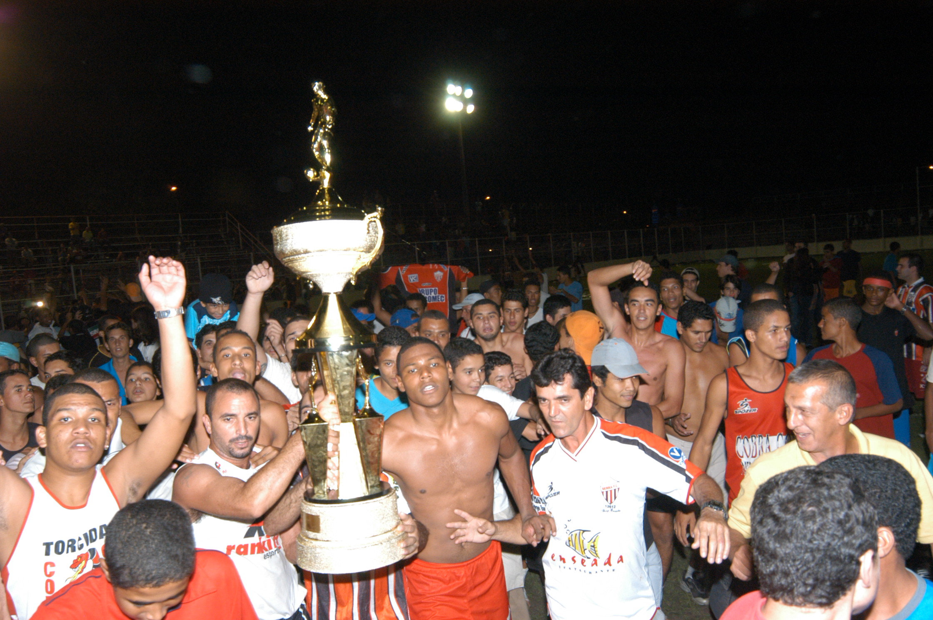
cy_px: 310
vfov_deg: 47.8
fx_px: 699
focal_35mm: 27
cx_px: 466
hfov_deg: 67.4
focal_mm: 18
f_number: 8
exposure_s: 1/125
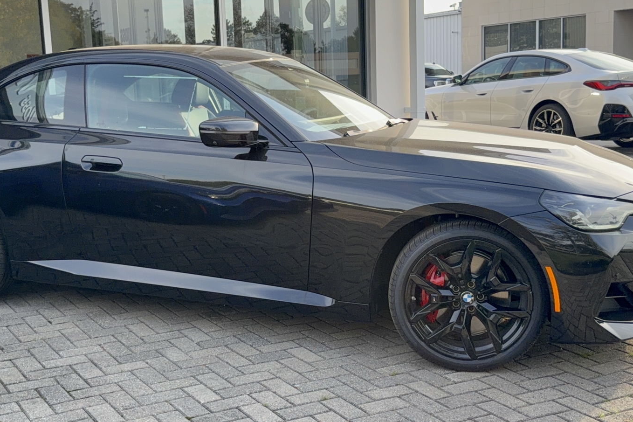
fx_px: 879
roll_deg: +3.2
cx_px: 266
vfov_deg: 27.0
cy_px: 208
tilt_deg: -9.1
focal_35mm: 50
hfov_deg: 39.5
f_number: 1.78
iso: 100
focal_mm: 6.76
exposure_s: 1/796
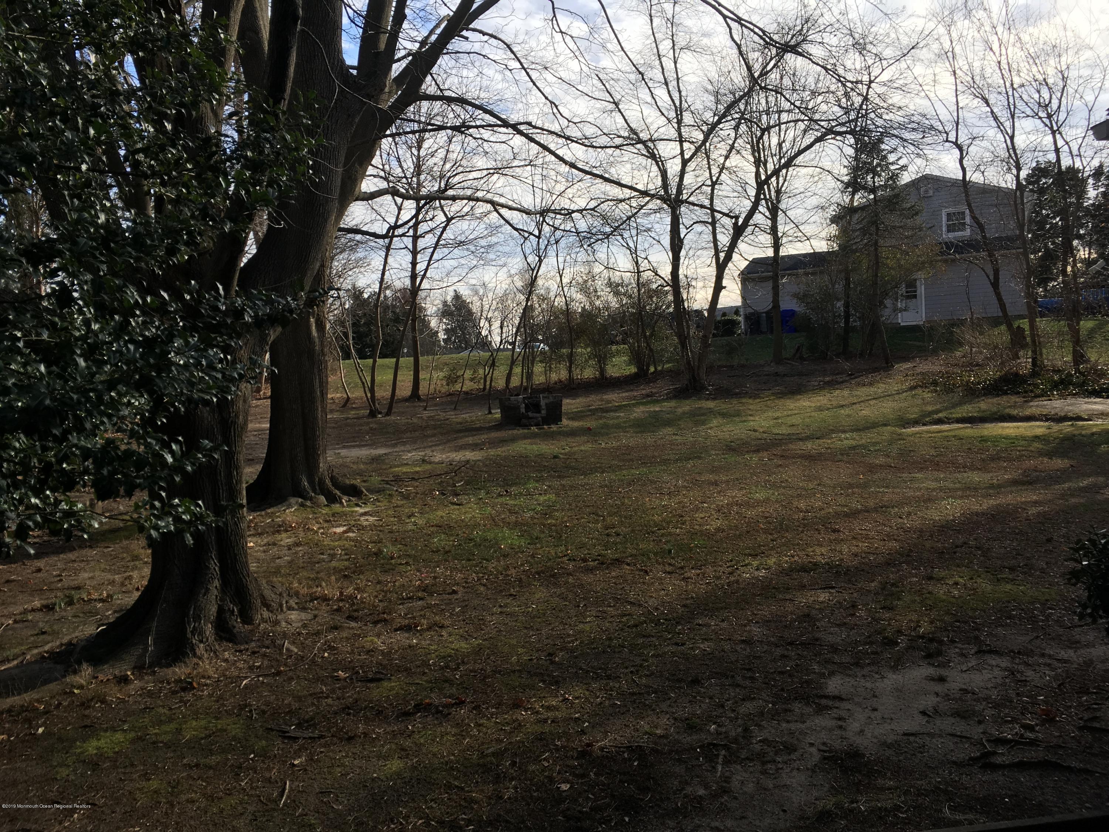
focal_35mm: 29
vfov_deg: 48.2
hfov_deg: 61.7
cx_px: 554
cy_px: 416
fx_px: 929
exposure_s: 1/1012
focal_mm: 4.15
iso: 25
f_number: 2.2
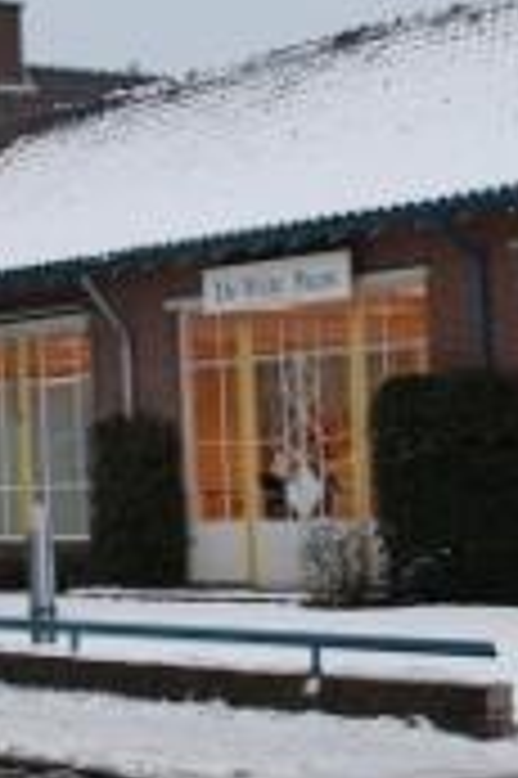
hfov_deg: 13.5
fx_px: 2184
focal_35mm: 101
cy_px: 490
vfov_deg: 20.2
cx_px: 162
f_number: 4
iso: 200
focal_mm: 26
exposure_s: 1/60
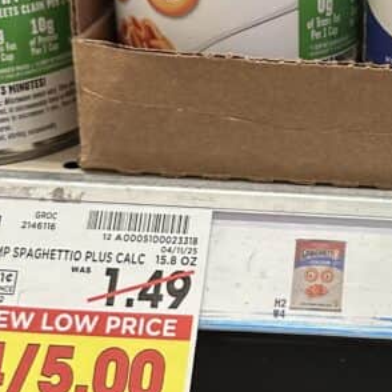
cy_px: 165
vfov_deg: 23.3
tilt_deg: -24.6
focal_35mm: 74
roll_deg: -6.1
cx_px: 433
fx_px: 948
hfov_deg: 22.1
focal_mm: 6.86
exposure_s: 1/60
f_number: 1.78
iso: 400
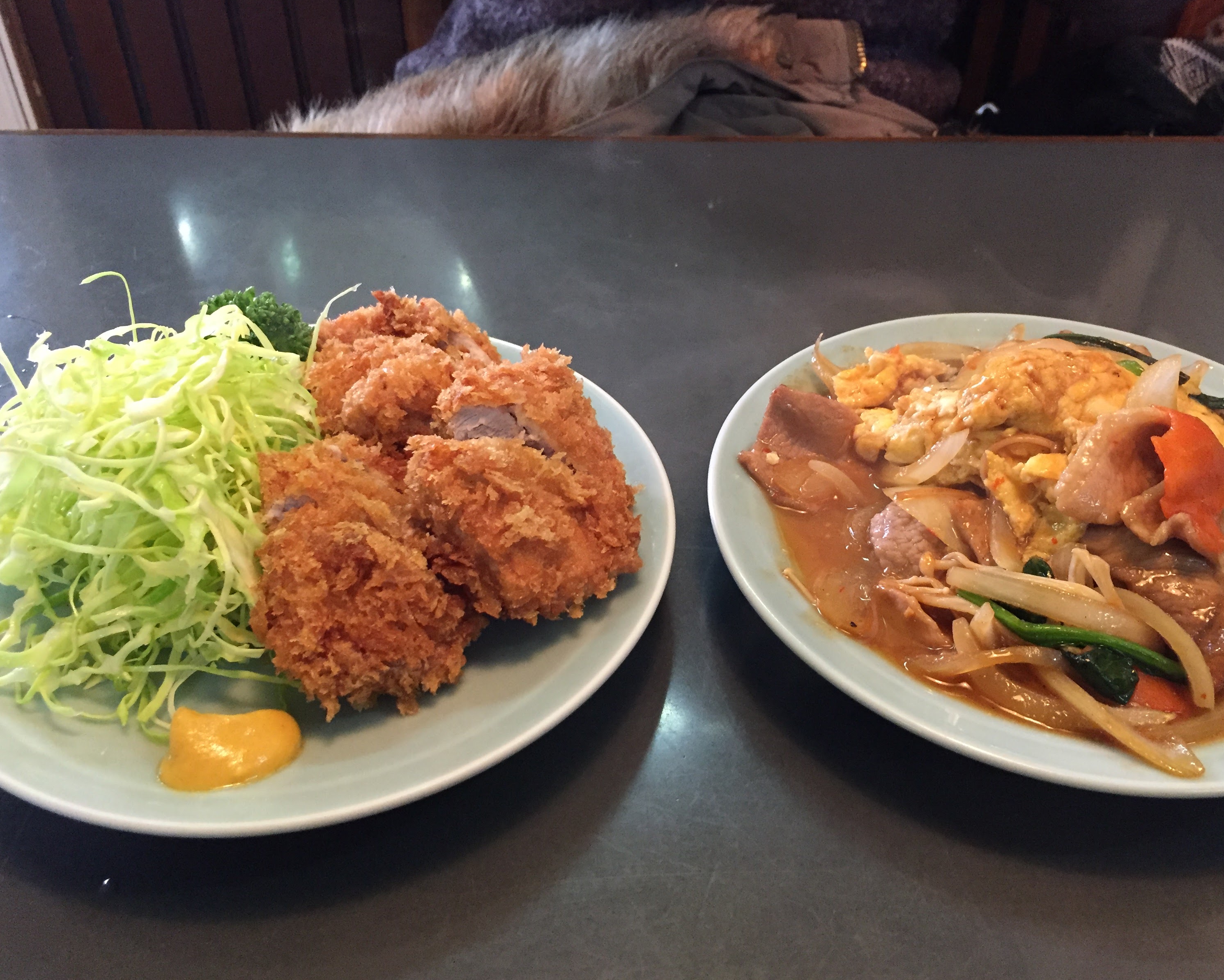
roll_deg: -1.3
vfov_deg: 47.1
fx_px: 1123
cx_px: 657
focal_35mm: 31
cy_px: 492
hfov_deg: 57.1
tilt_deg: -41.3
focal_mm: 4.15
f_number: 2.2
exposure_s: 1/30
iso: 250
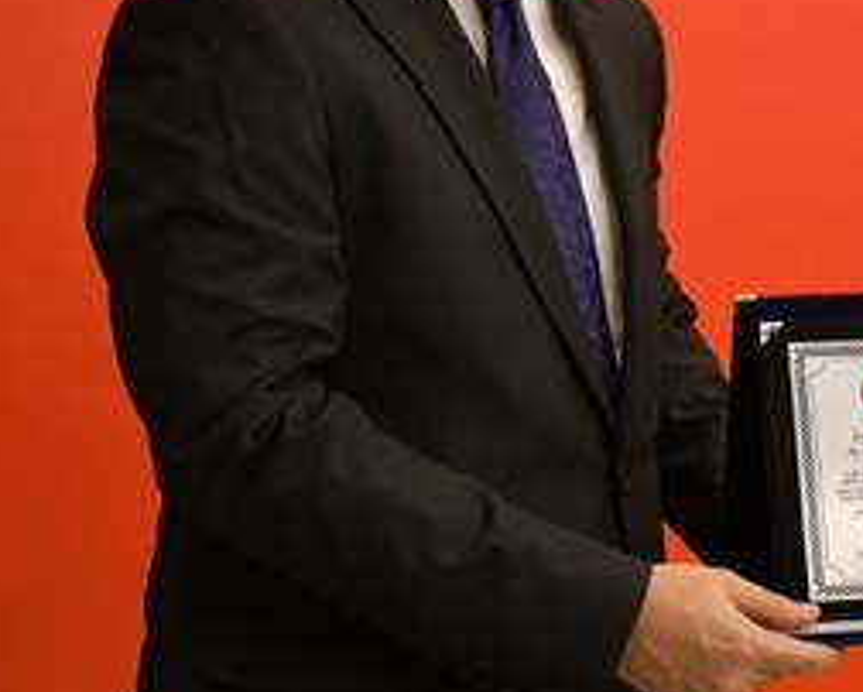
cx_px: 849
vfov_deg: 12.3
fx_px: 3170
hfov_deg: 15.2
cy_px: 22
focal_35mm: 124
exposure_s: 1/125
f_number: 4.2
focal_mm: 35
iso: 2200
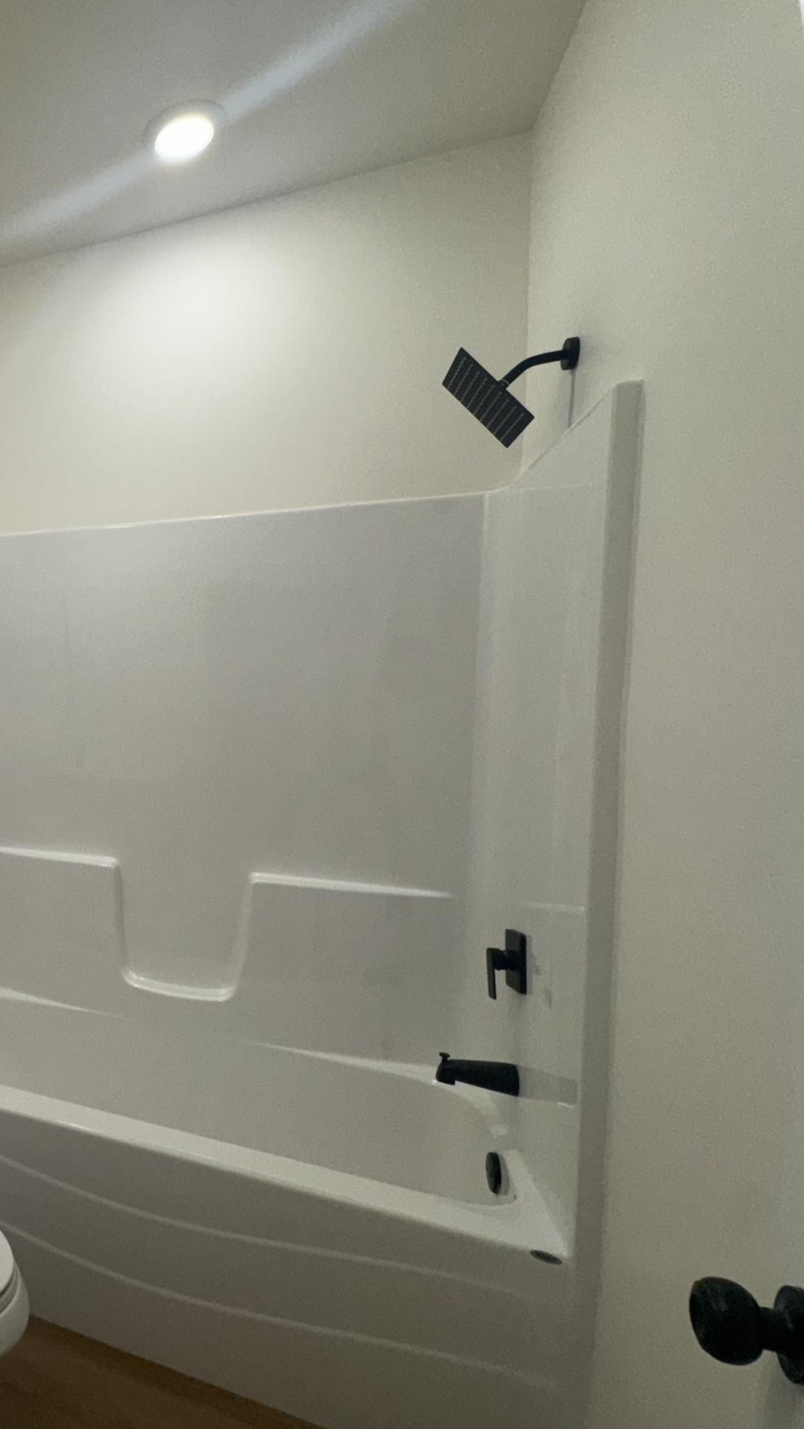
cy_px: 724
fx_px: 796
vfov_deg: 83.8
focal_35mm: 21
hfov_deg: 40.6
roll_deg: -1.0
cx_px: -122
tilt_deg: -2.0
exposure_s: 1/120
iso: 64
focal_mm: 2.22
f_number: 2.2
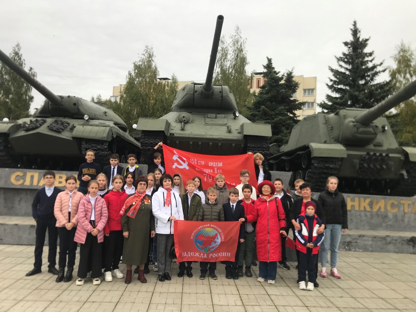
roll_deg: -2.8
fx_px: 336
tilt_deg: +4.2
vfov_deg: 49.7
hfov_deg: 63.4
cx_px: 208
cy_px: 156
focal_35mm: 28
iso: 20
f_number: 1.8
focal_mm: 3.99
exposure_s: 1/332
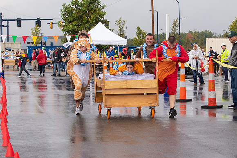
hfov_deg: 16.3
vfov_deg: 10.9
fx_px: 826
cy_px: 100
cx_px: 147
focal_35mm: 125
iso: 400
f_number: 7.1
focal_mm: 70
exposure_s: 1/400
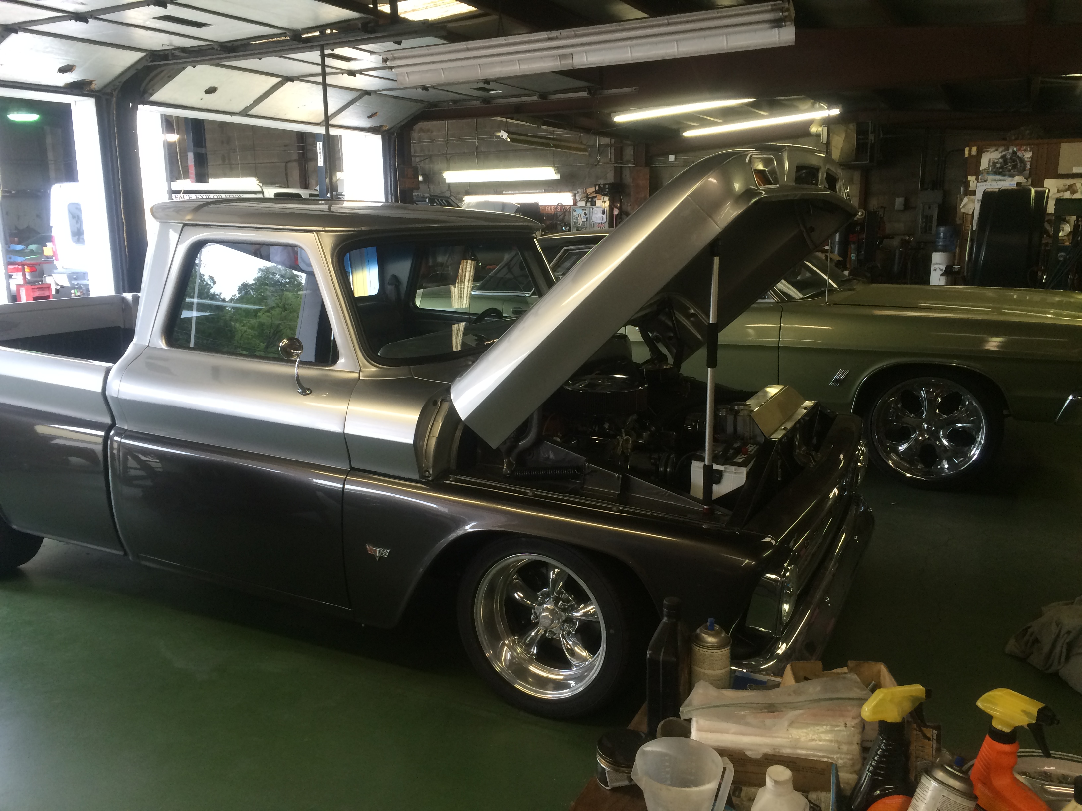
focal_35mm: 29
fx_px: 906
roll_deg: +1.7
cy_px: 406
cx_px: 541
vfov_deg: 48.2
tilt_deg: -12.5
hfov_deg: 61.7
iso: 50
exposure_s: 1/30
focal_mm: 4.15
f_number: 2.2
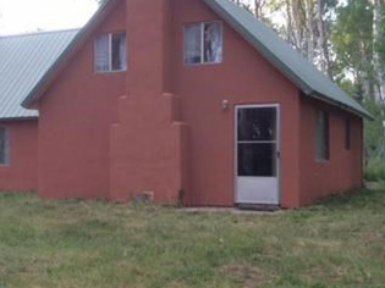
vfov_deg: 24.8
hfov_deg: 32.1
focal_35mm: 59
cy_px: 149
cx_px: 97
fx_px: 656
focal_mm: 4.15
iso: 32
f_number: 2.2
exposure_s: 1/120
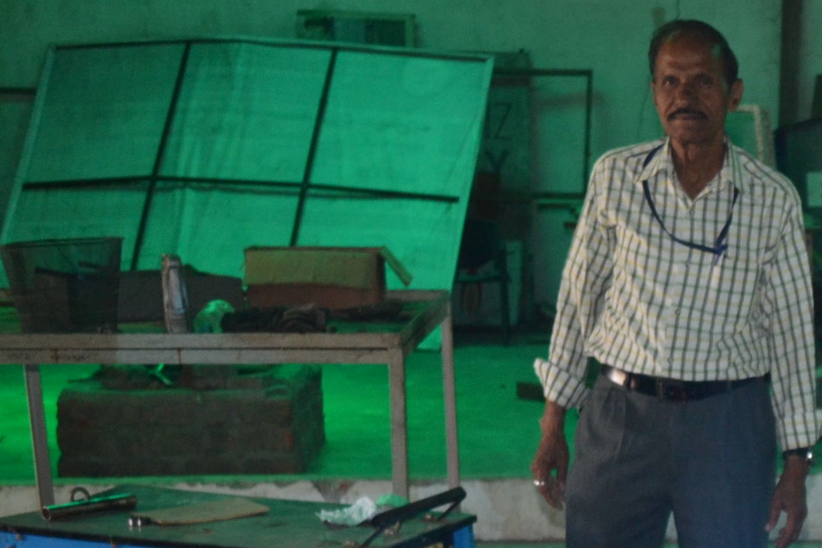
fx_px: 1986
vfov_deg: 14.9
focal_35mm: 87
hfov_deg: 21.5
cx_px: 1016
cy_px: 732
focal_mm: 20
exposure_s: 1/60
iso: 450
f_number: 3.8
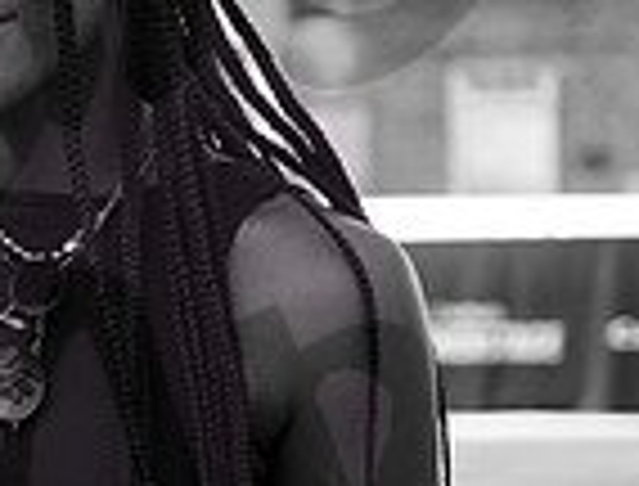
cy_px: 364
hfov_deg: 7.8
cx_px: -582
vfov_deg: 6.2
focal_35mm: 242
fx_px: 4490
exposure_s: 1/200
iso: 200
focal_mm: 48
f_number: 2.8
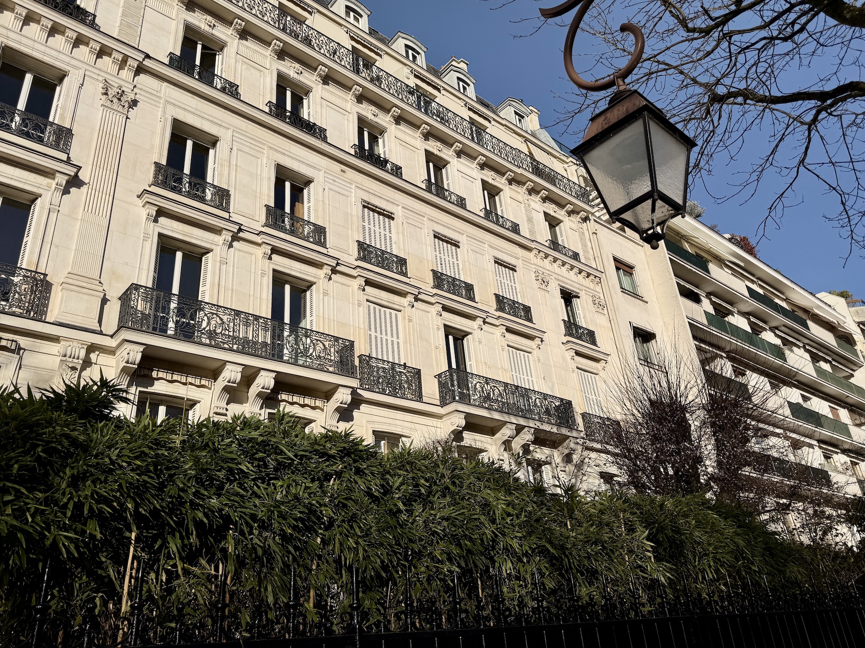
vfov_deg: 53.0
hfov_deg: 67.2
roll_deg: +5.0
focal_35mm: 26
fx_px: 650
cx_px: 400
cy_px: 300
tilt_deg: +28.6
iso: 80
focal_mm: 6.76
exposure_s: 1/10309
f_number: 1.78
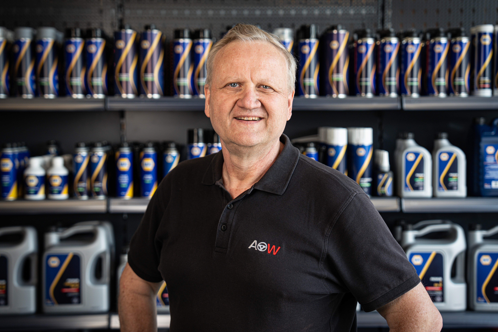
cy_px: 165
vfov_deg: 23.4
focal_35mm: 58
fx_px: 802
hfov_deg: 34.5
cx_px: 252
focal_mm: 54
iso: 500
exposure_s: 1/160
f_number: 2.8
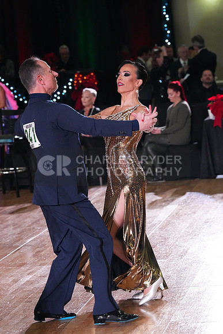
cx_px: 112
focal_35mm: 129
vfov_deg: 15.9
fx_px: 1198
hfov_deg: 10.6
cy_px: 167
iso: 6400
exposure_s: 1/400
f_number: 5
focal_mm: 129
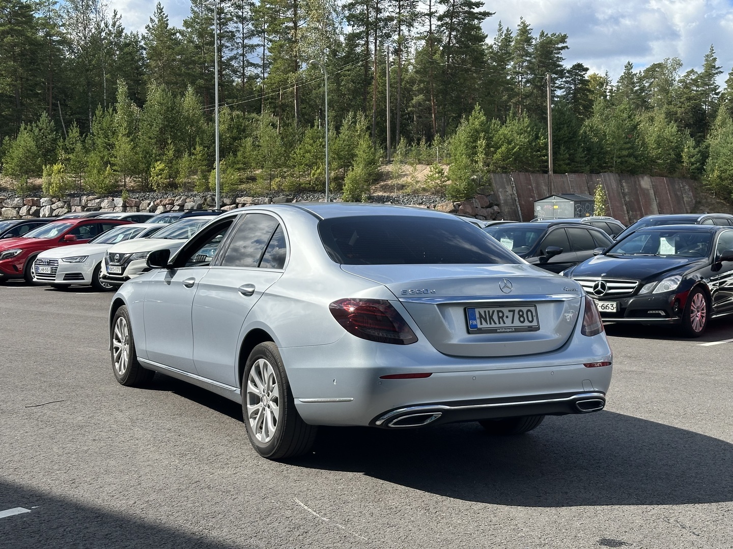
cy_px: 274
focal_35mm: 48
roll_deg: +0.5
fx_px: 1016
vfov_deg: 30.3
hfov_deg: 39.7
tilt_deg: -2.8
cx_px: 366
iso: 64
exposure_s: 1/3472
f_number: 1.78
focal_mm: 6.86
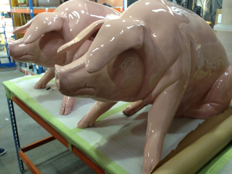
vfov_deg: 42.9
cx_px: 116
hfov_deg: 55.4
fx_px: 221
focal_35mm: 33
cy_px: 87
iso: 64
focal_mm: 4.13
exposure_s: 1/20
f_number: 2.4
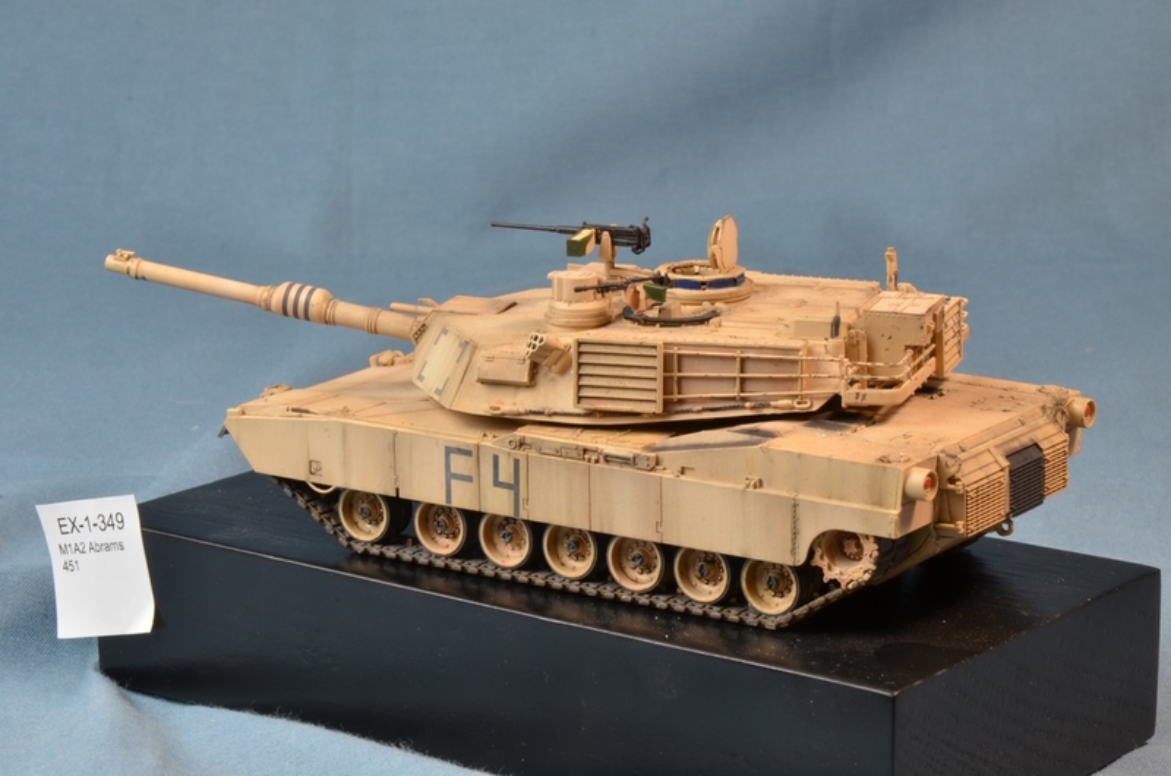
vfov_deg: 12.1
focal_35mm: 112
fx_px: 3652
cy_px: 388
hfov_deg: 18.2
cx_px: 586
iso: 200
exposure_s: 1
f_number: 25
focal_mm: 75
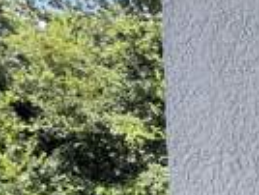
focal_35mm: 50
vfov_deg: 28.8
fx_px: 375
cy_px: 141
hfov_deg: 24.7
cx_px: 425
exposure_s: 1/451
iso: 64
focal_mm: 2.22
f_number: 2.2
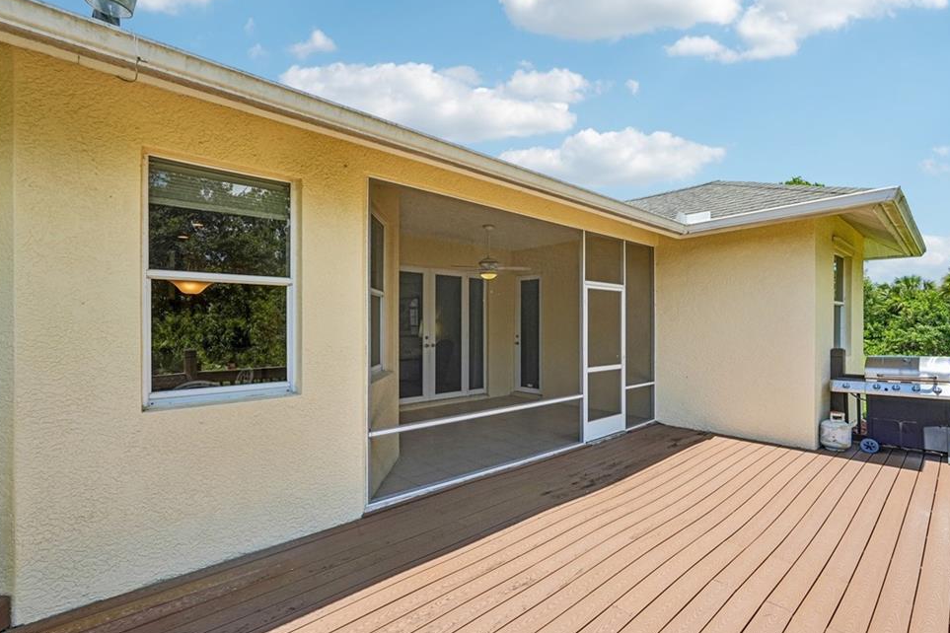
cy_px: 312
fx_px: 449
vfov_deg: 70.4
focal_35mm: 17
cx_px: 490
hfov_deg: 93.2
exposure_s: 1/640
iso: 400
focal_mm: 16
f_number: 8
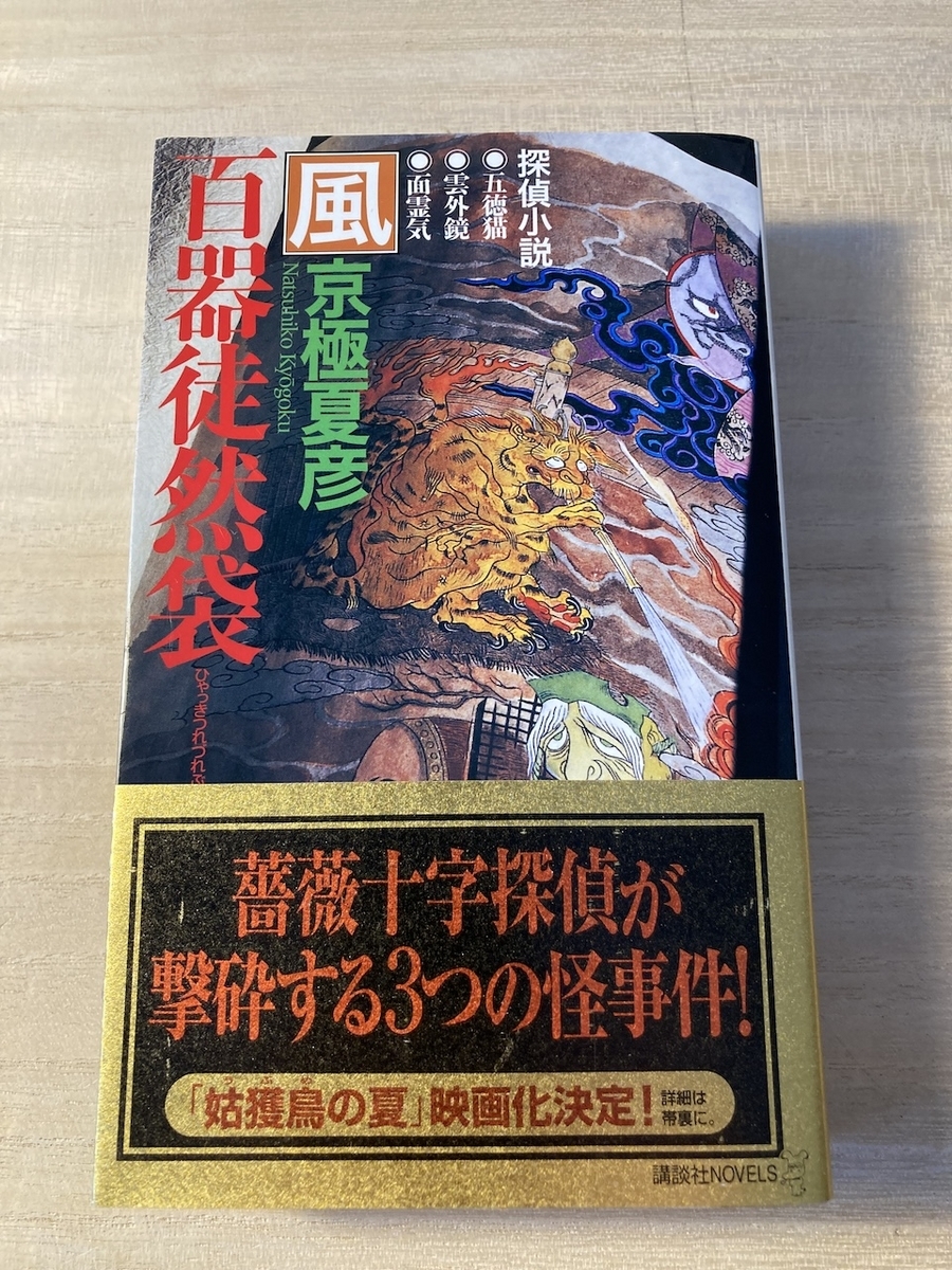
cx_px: 476
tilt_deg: -77.3
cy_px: 635
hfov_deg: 49.7
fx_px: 1027
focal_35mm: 28
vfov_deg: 63.4
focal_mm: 3.99
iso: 100
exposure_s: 1/50
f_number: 1.8
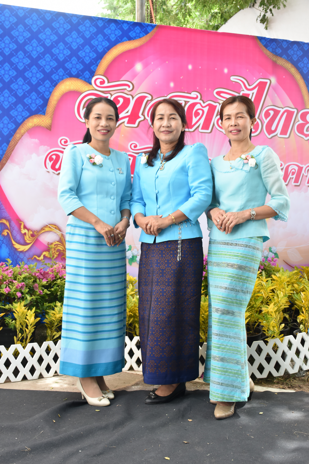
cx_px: 154
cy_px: 232
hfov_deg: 34.2
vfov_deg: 49.6
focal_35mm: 39
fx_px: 502
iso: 400
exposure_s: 1/125
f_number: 5.6
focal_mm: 26
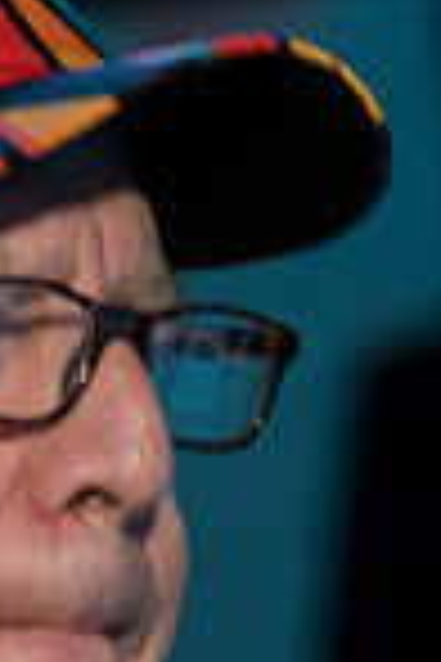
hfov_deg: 2.1
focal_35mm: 664
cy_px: 820
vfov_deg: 3.1
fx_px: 12200
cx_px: -230
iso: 1600
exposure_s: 1/50
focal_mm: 145
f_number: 2.8
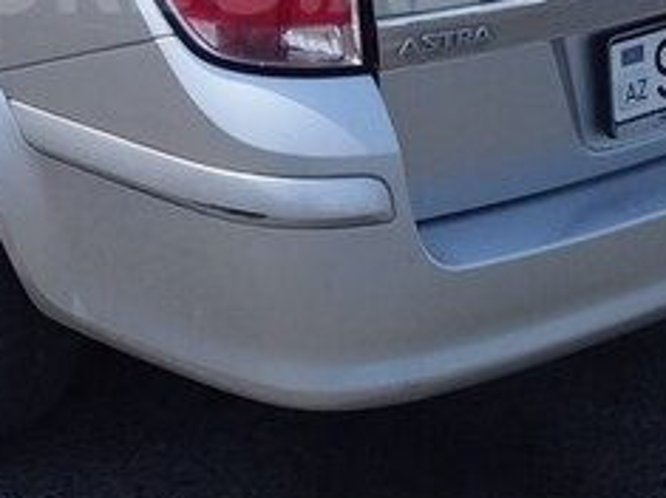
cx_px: 190
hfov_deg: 22.4
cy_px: -30
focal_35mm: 87
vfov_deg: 16.5
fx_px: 1673
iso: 40
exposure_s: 1/1184
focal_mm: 3.3
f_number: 2.2
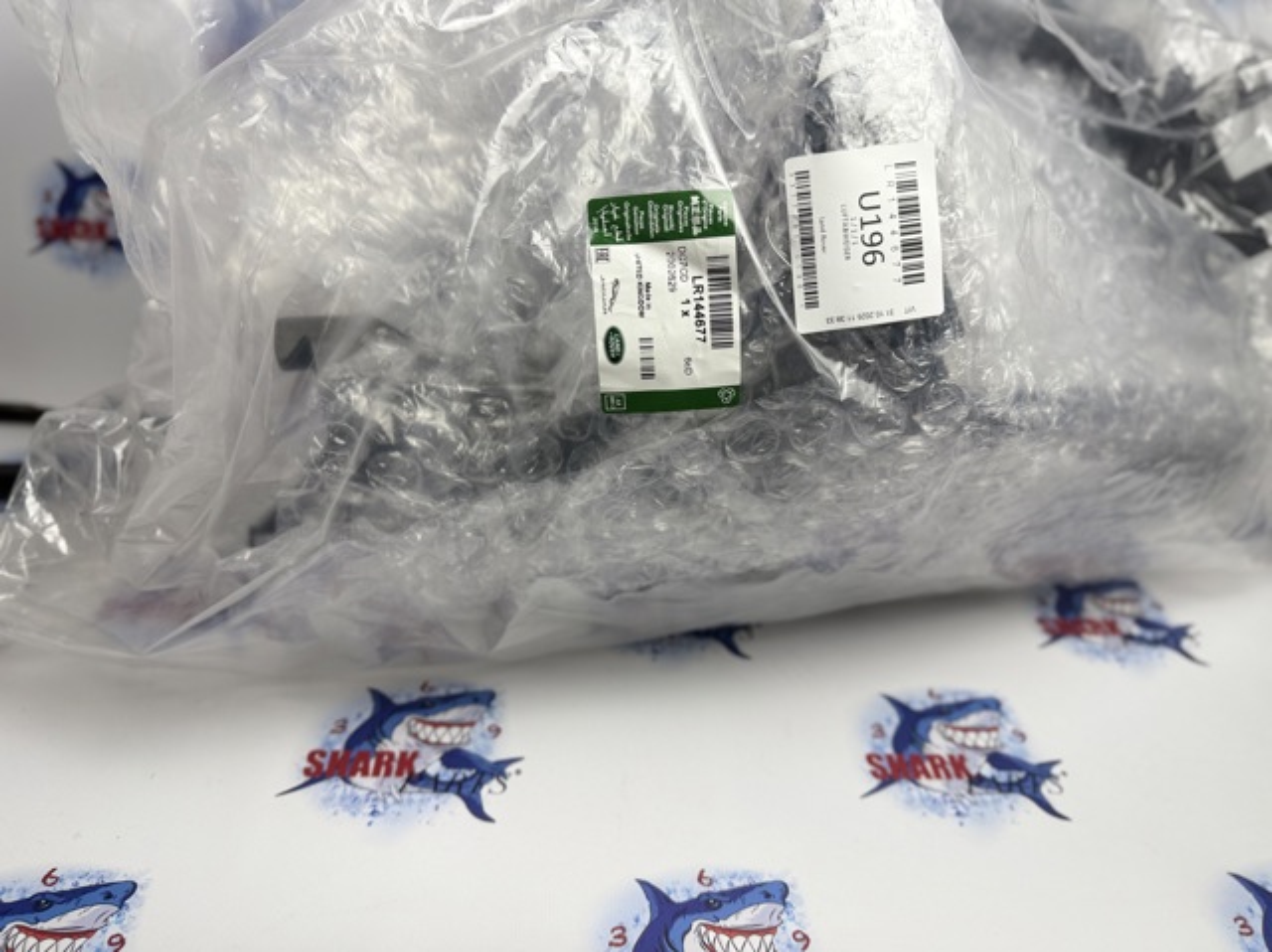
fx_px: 881
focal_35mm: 24
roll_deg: -5.2
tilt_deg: -32.0
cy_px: 476
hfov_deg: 71.6
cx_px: 636
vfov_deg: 56.8
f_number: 1.78
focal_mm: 6.76
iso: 64
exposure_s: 1/232
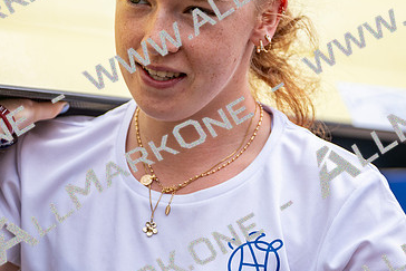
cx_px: 221
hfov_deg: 6.0
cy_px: 93
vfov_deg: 4.0
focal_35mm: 342
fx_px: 3858
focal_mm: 143
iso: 100
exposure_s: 1/2000
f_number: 2.8
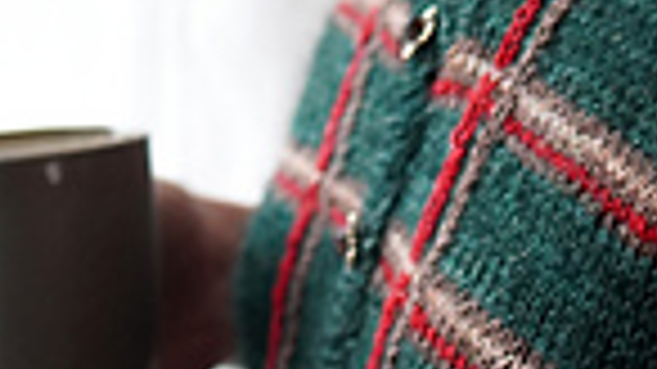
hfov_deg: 13.3
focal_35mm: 161
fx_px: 2804
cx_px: 506
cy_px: 630
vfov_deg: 7.3
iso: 1600
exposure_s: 1/160
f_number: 2.5
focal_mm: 30
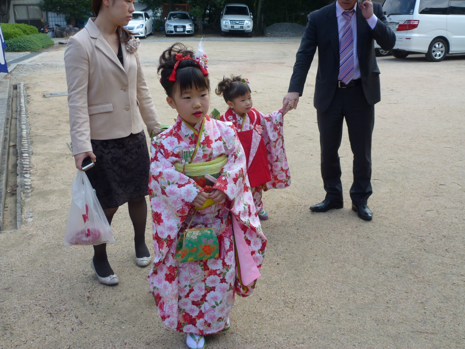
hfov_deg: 49.0
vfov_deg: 37.7
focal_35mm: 38
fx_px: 510
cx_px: 232
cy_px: 174
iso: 100
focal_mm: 6.8
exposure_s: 1/250
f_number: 3.8
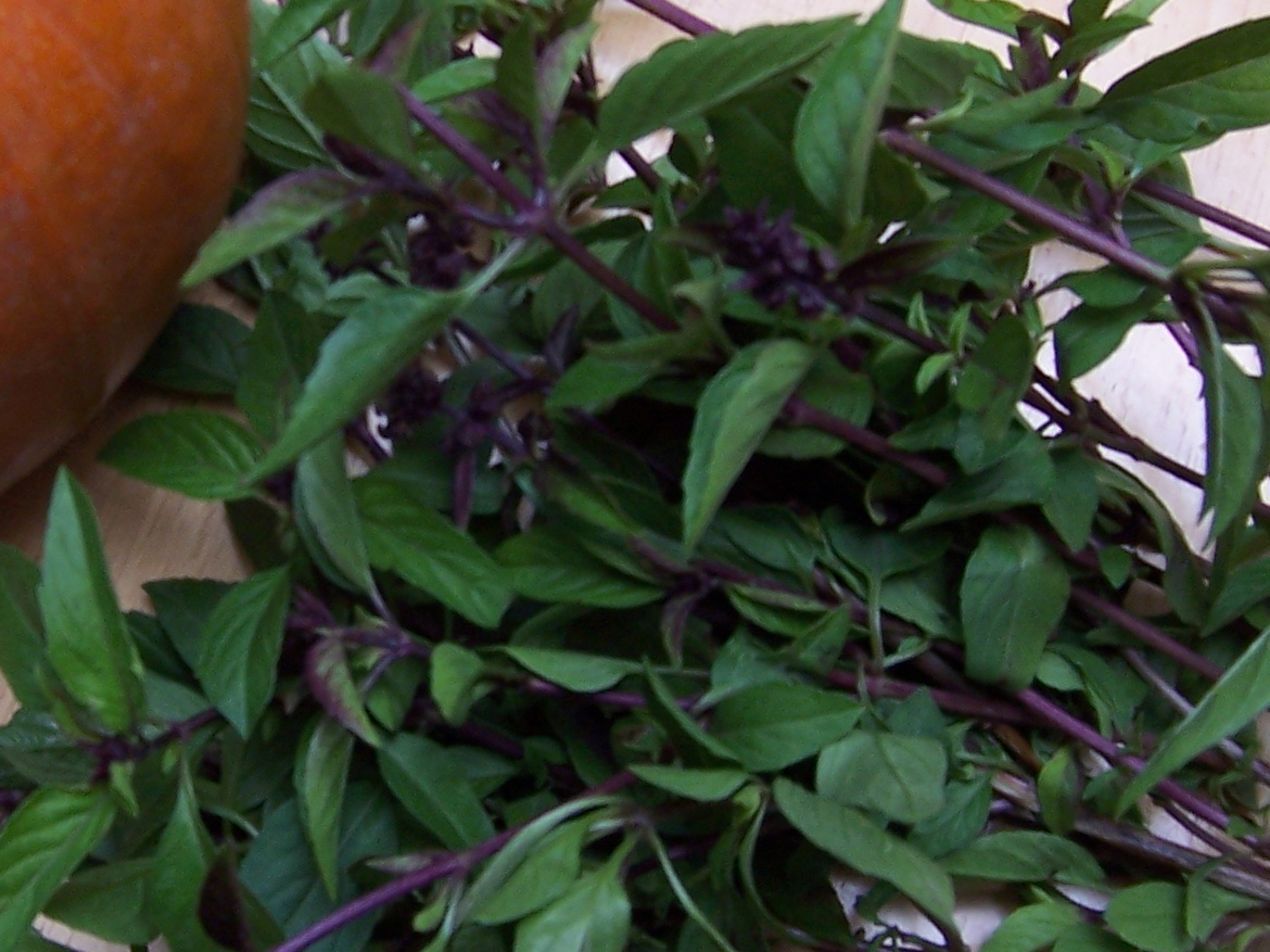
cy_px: 368
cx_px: 314
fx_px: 2384
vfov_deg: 22.5
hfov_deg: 29.4
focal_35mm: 65
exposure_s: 1/30
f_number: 3.4
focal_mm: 5.5
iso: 80
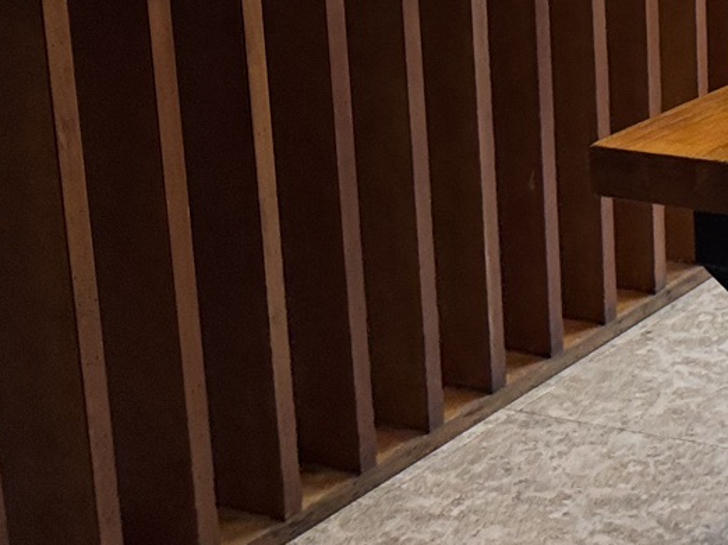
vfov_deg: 15.5
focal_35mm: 92
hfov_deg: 17.8
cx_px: 1247
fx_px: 1934
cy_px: -95
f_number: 1.78
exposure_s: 1/100
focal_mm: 6.76
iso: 100
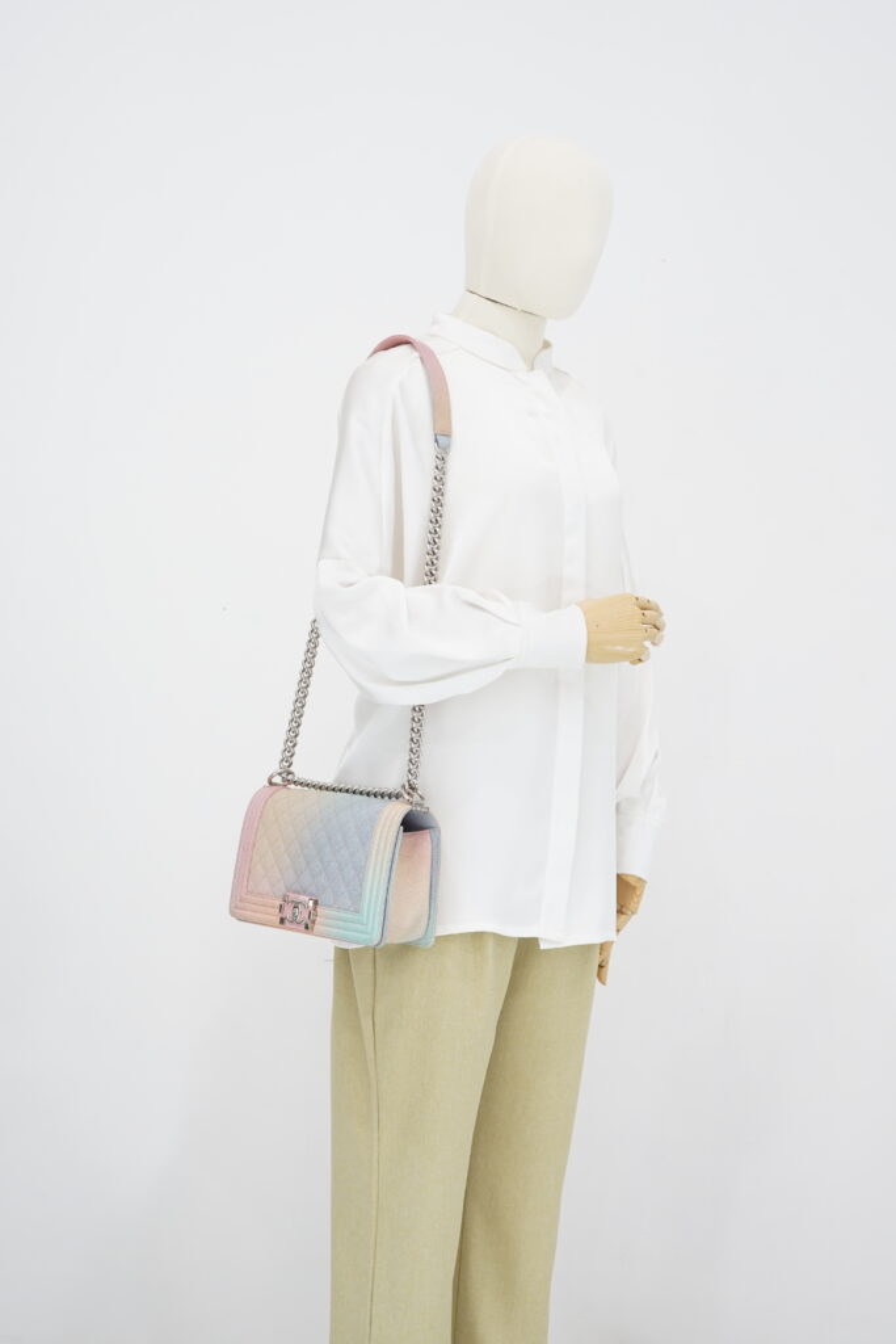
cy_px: 672
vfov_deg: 39.6
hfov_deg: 27.0
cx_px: 448
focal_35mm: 50
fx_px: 1866
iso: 400
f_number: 6.3
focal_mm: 50
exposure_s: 1/5
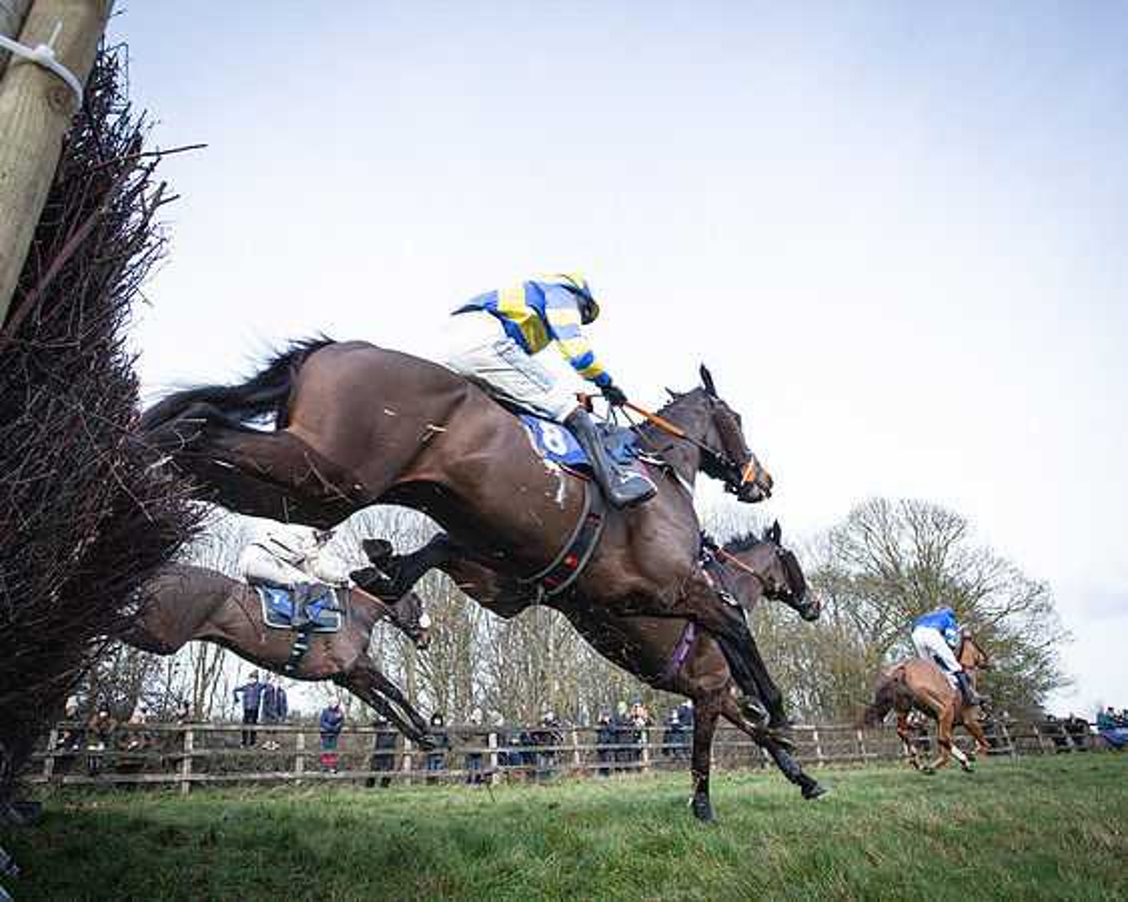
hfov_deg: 76.3
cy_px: 451
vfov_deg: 64.5
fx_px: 714
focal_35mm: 21
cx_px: 499
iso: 2000
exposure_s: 1/1000
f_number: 8
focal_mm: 19
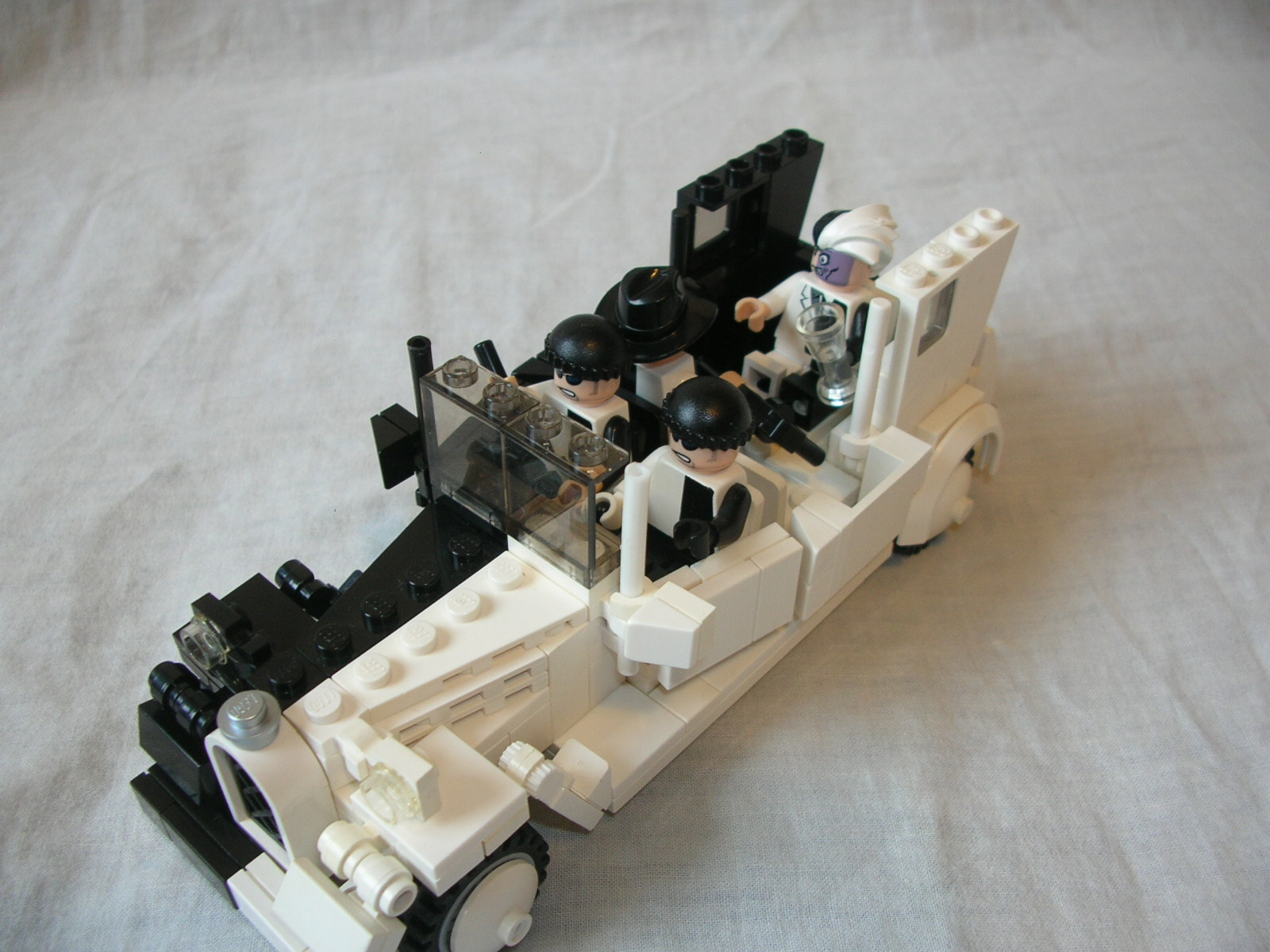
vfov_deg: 40.7
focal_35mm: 35
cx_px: 635
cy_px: 476
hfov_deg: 52.6
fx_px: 1284
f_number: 2.8
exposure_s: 1/12.5
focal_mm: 5.8
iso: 50
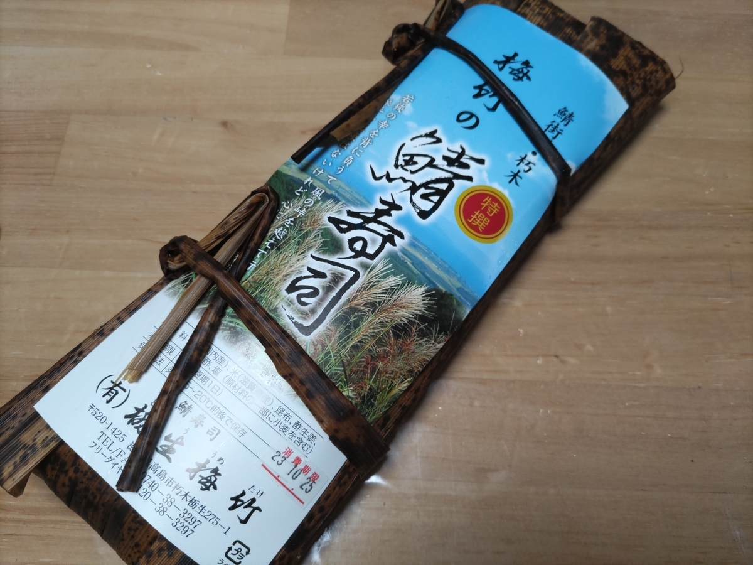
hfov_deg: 67.3
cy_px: 282
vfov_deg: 53.1
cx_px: 376
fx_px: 566
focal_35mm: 26
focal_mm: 4.8
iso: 229
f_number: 1.79
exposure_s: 1/100
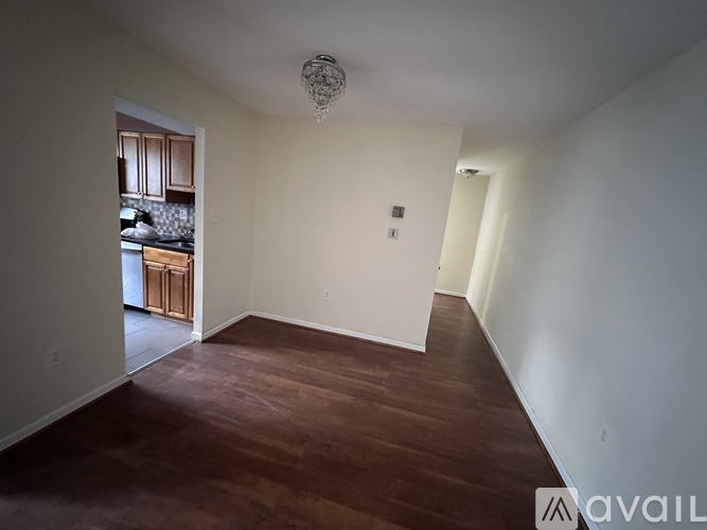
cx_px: 354
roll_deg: -5.9
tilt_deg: -10.4
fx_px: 286
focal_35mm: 14
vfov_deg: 85.7
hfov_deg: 102.1
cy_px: 265
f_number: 2.2
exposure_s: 1/30
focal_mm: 2.22
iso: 1000
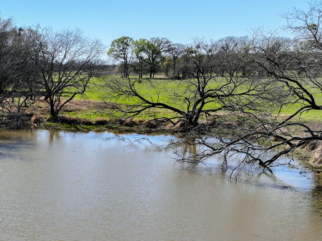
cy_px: 233
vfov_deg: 26.3
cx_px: -1
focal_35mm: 53
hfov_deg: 33.1
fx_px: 493
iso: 170
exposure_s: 1/80
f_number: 2.8
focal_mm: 12.29
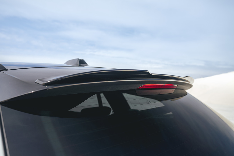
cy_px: 78
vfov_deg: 42.3
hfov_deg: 60.3
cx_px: 117
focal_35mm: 31
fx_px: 201
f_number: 5
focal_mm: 31
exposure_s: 1/250
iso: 100
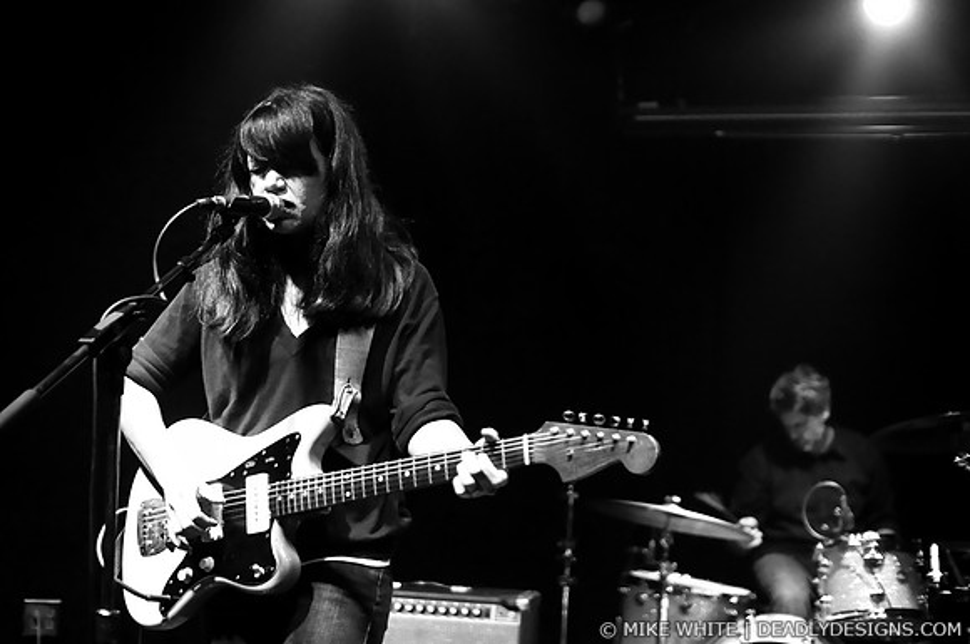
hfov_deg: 43.7
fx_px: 1211
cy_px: 322
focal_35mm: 45
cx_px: 485
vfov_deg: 29.8
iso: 1000
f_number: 1.8
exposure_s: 1/80
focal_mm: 30
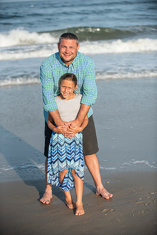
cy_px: 118
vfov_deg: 23.6
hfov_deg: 15.9
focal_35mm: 86
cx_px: 78
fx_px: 563
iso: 250
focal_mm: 86
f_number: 3.5
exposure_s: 1/4000
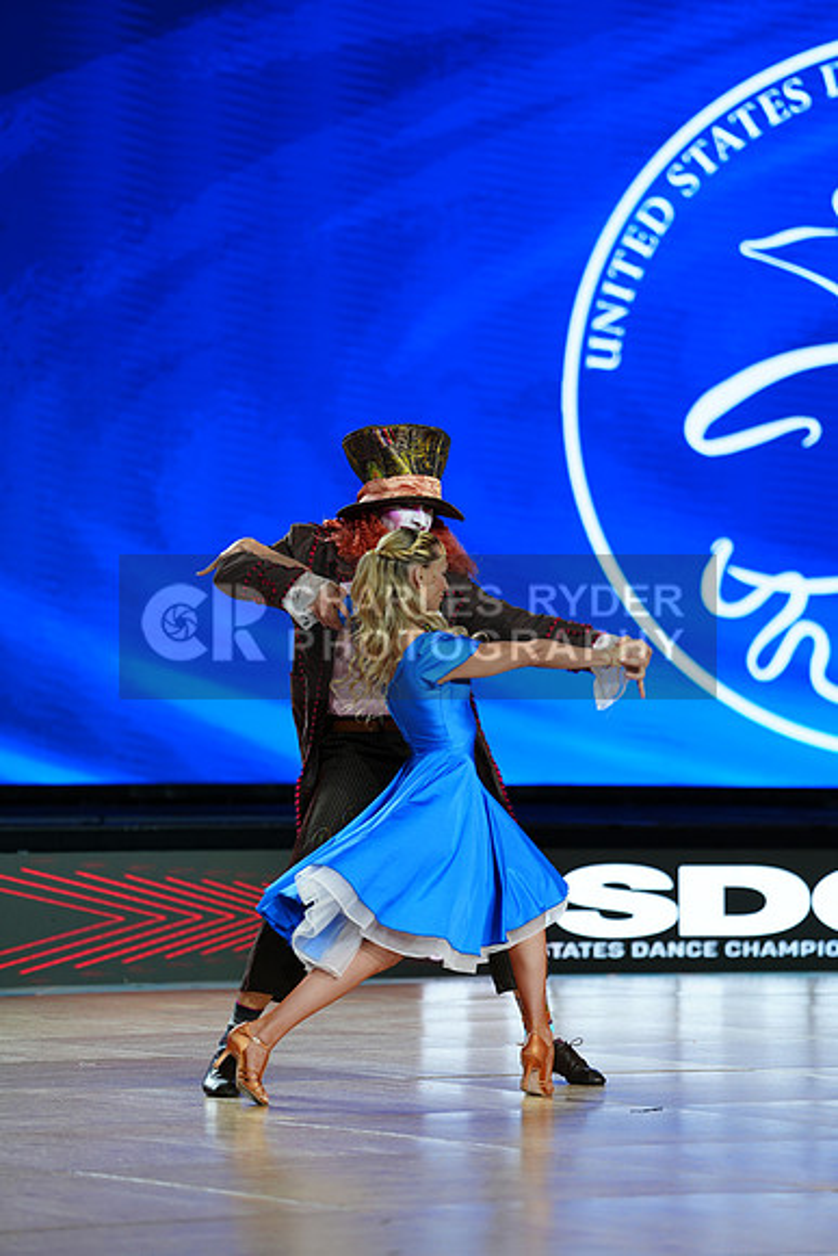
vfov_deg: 12.4
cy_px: 628
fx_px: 5757
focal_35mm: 165
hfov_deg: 8.3
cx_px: 419
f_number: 2.8
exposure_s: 1/400
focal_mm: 165
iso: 320
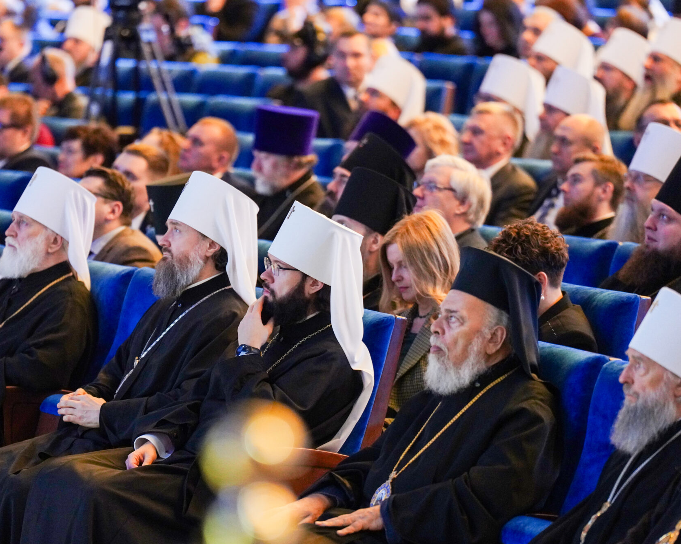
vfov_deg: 5.4
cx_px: 286
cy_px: 312
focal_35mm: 288
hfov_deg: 6.7
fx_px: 5804
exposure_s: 1/50
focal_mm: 200
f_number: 3.2
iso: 4000
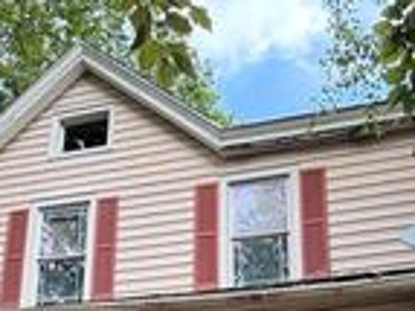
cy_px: 394
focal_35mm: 49
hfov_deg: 38.9
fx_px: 587
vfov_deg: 25.8
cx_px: 186
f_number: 2.2
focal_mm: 2.22
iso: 50
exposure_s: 1/227
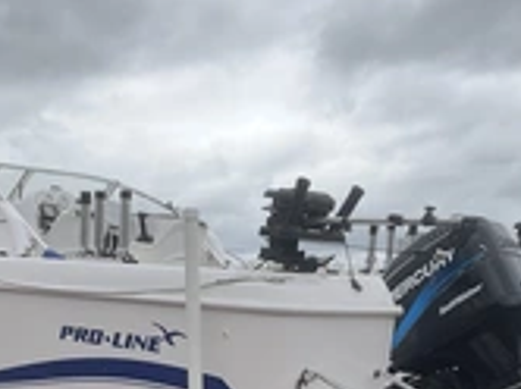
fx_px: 1052
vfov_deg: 20.4
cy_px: 367
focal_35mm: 70
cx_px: 260
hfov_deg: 27.8
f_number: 1.8
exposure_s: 1/1912
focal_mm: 3
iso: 25
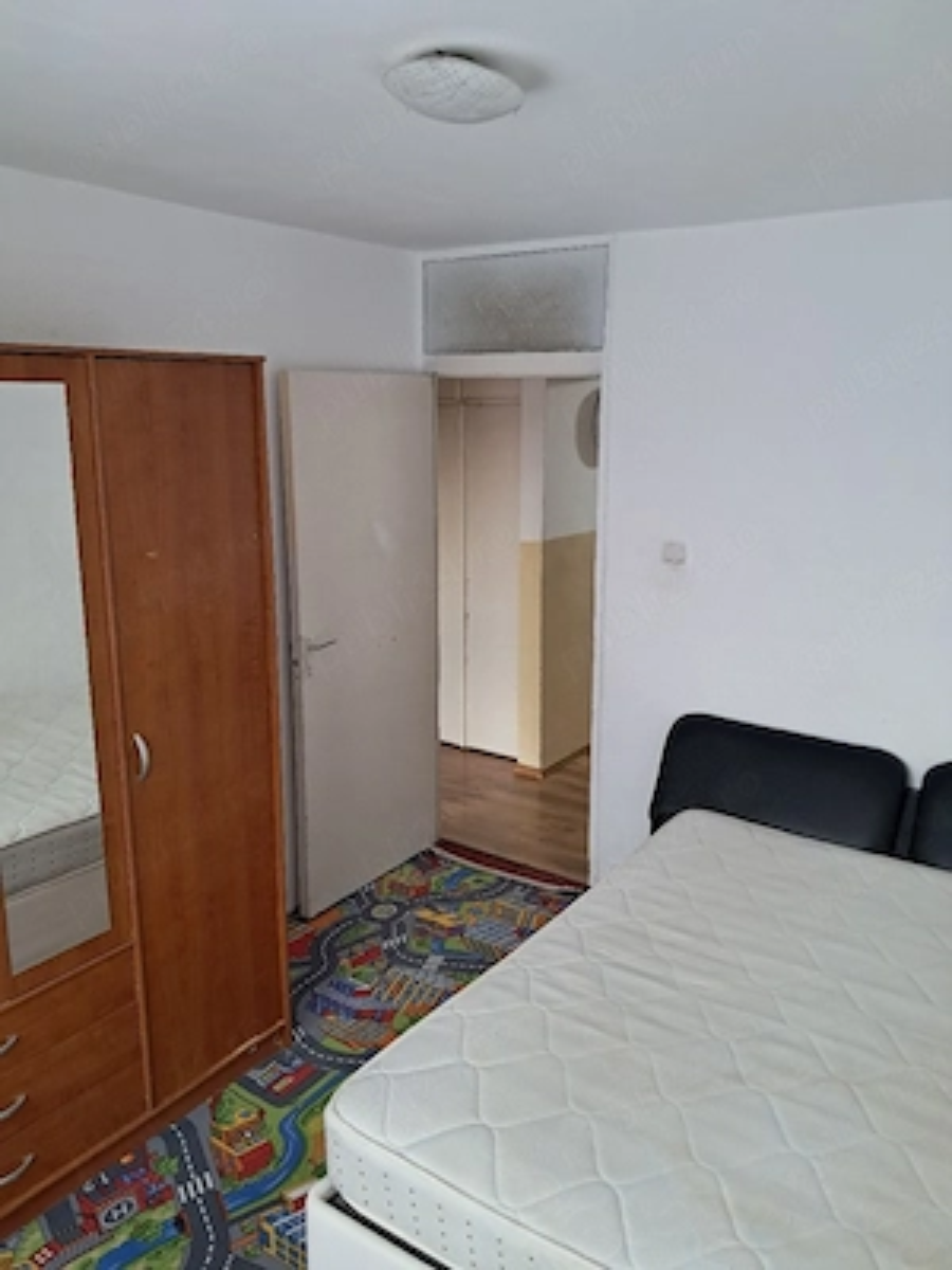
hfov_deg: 51.4
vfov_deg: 65.3
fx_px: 990
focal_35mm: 27
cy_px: 635
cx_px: 476
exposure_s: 1/50
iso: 320
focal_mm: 4
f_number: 1.8
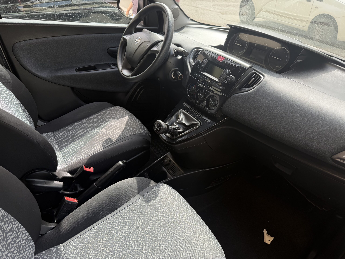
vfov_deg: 56.8
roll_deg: +0.5
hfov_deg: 71.6
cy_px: 130
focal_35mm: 24
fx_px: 239
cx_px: 172
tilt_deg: -37.9
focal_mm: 6.76
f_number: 1.78
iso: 80
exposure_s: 1/348
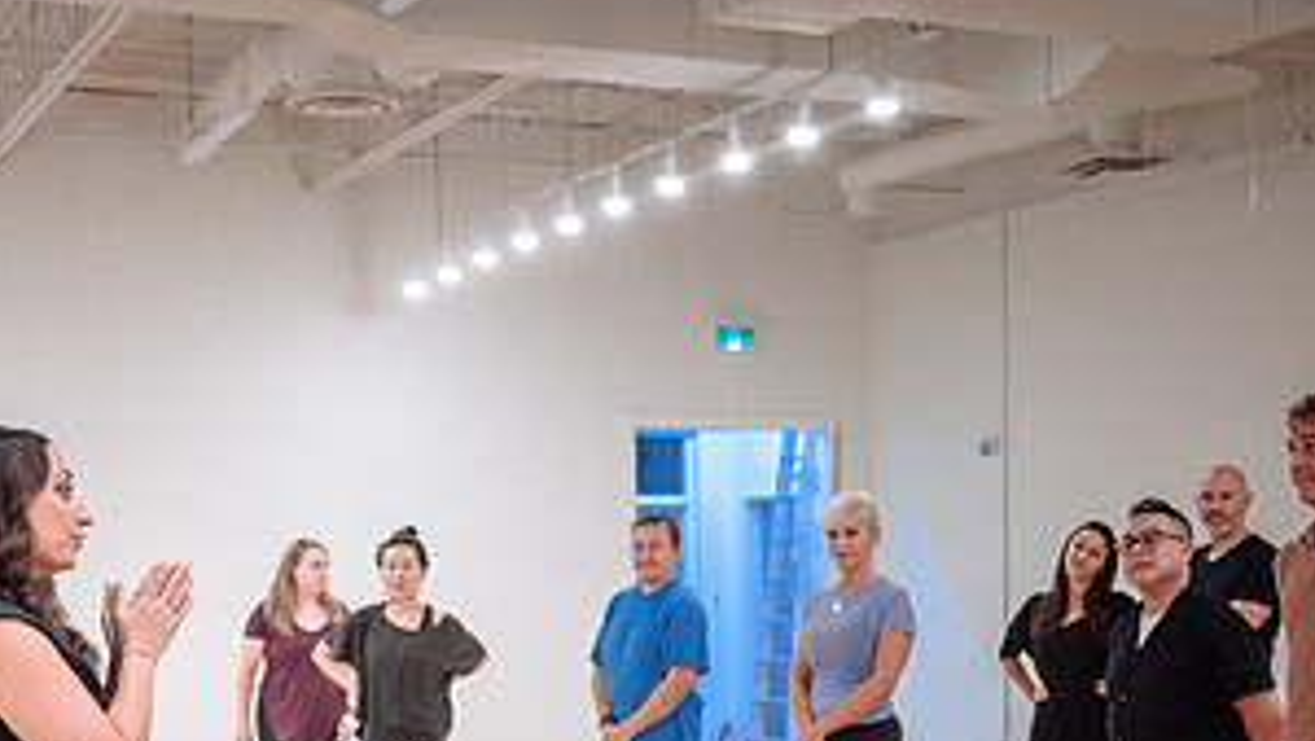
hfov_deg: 31.8
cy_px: 703
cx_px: 571
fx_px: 2302
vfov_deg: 17.9
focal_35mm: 66
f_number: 2.8
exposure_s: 1/160
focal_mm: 29
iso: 1600
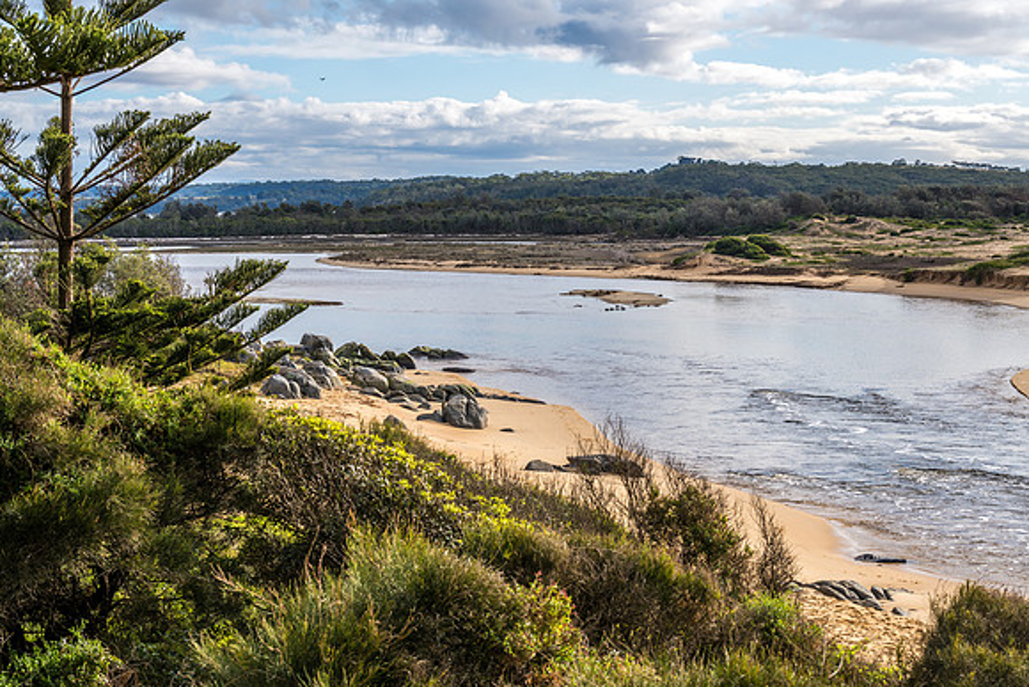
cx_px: 514
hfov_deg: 28.5
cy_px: 344
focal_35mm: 71
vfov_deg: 19.2
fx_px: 2027
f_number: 9
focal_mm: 70
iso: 100
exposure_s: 1/200
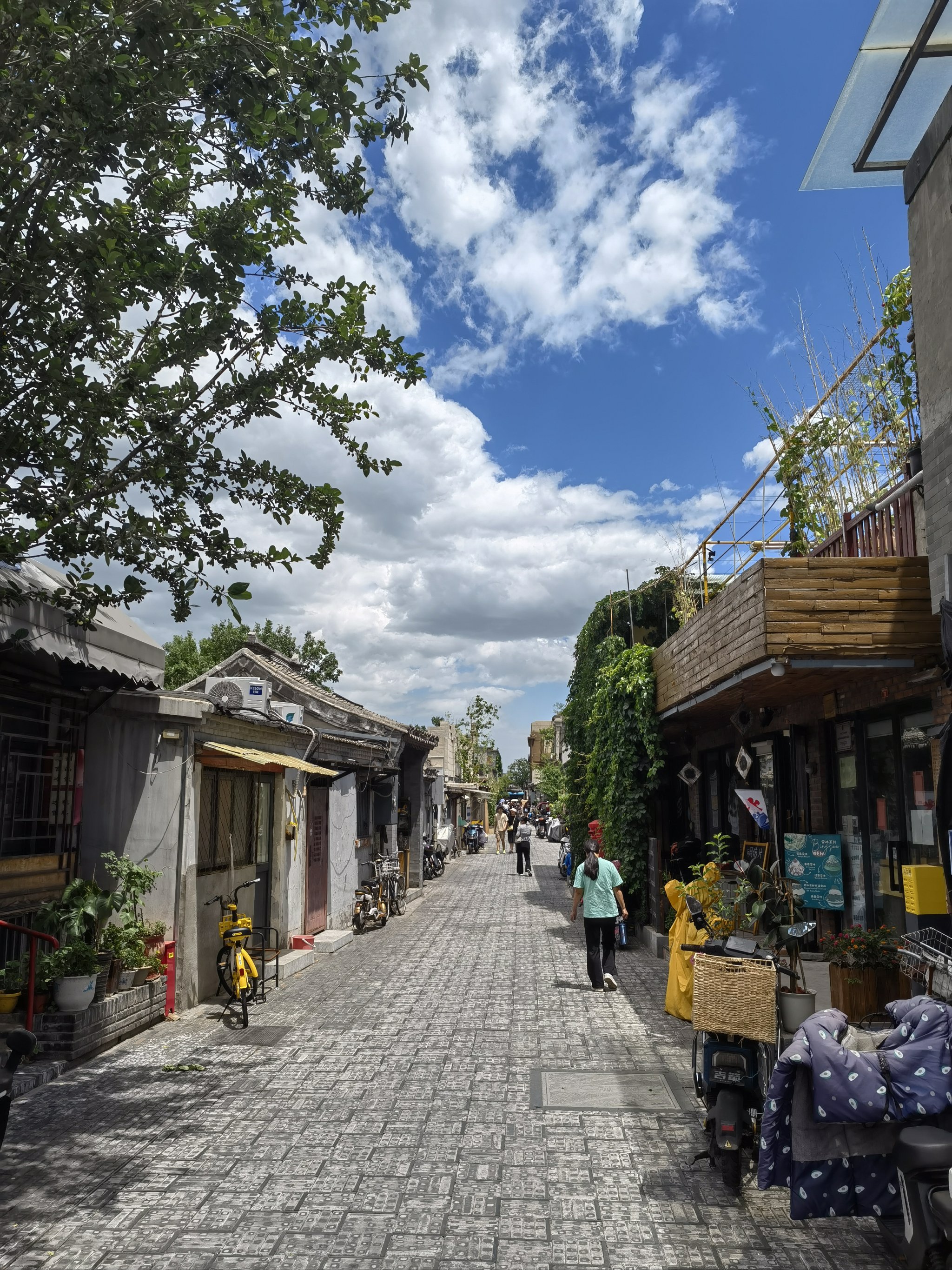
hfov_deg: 51.4
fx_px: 990
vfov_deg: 65.3
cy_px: 635
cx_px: 476
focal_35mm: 27
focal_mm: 5.54
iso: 50
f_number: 1.8
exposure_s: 1/3333
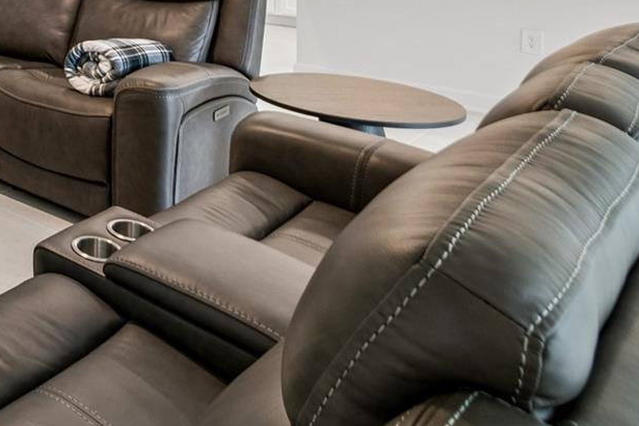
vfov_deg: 29.0
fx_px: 692
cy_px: -99
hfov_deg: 36.0
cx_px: -161
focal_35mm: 39
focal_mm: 10
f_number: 7.1
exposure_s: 1/6
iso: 100
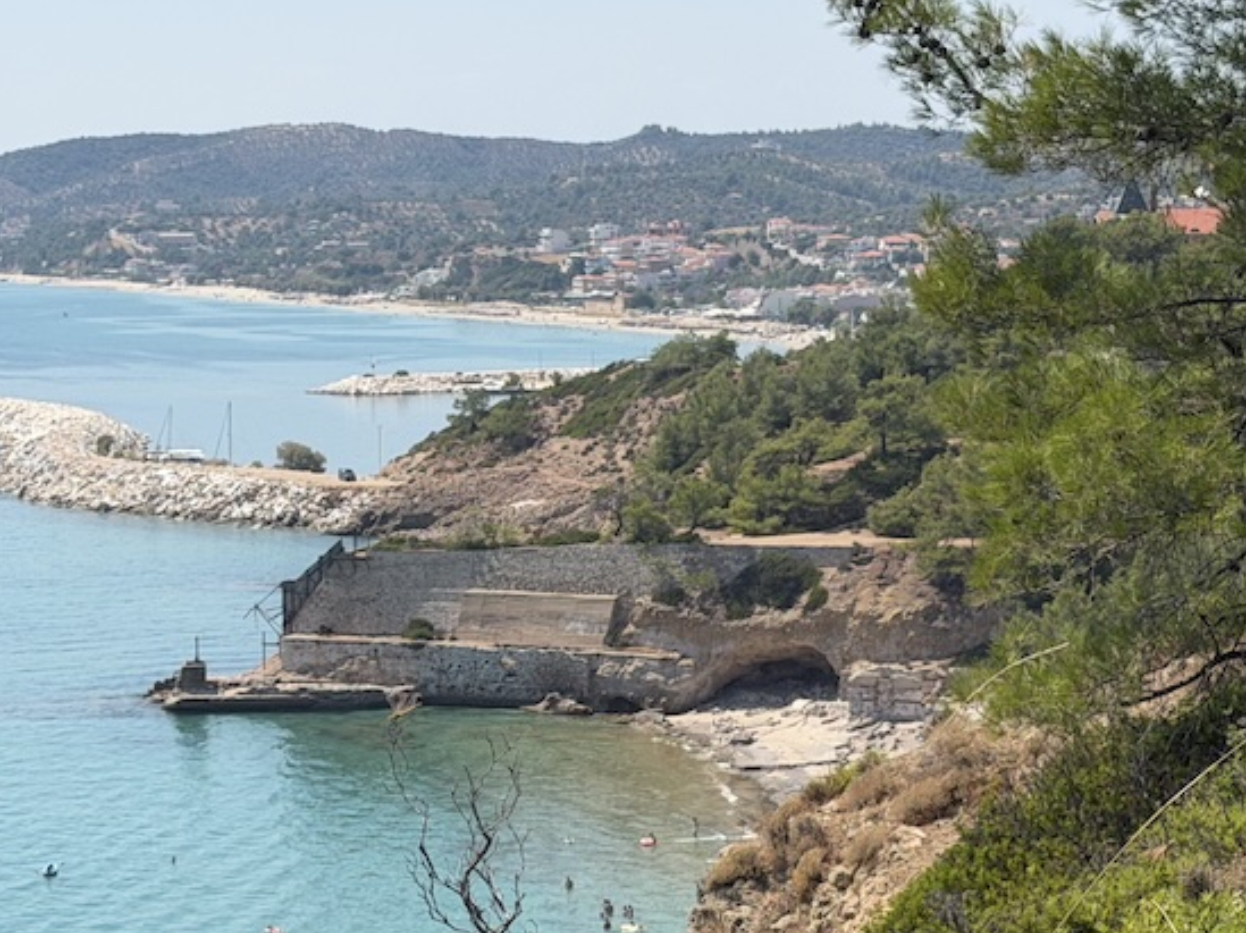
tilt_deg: -6.3
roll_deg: +1.5
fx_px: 3777
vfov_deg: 14.1
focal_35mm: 105
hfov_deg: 18.7
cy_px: 638
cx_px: 506
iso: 64
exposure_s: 1/6536
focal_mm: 6.76
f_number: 1.78
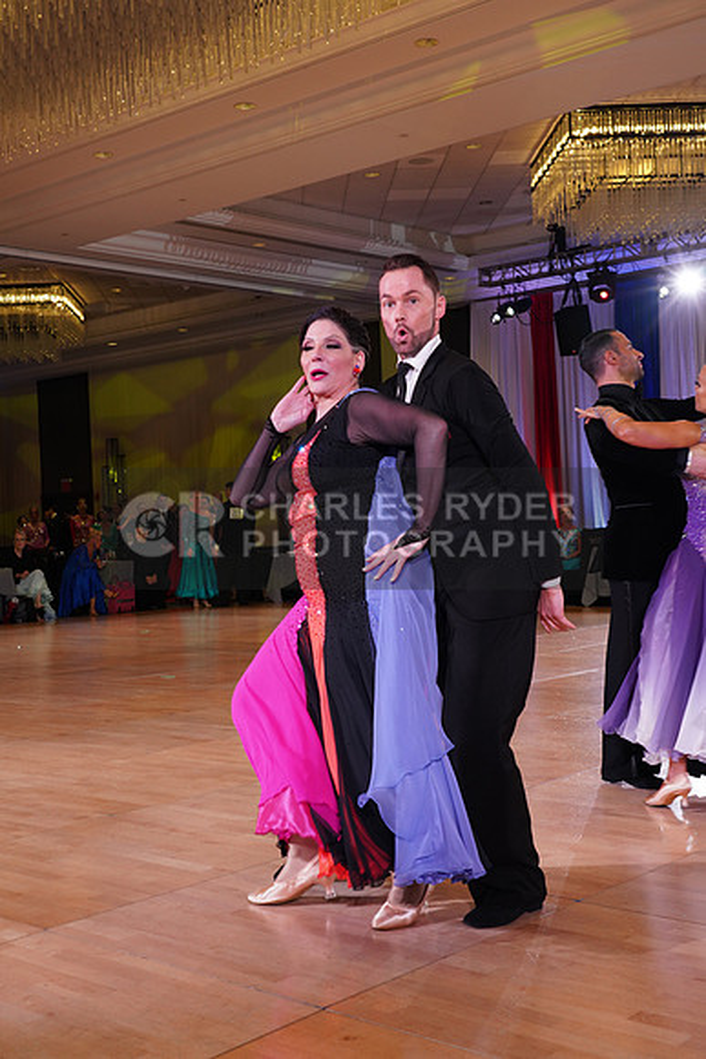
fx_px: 1264
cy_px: 530
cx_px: 353
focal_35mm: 43
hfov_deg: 31.2
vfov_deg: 45.4
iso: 1600
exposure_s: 1/160
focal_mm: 43
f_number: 6.3
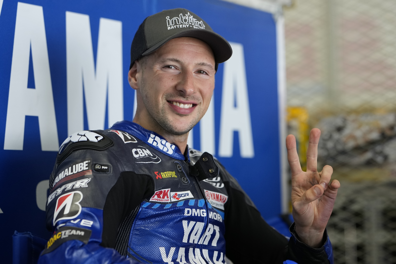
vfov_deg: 13.0
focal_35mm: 105
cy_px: 132
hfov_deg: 19.5
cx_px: 198
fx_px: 1155
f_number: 2
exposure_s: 1/500
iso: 800
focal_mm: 70
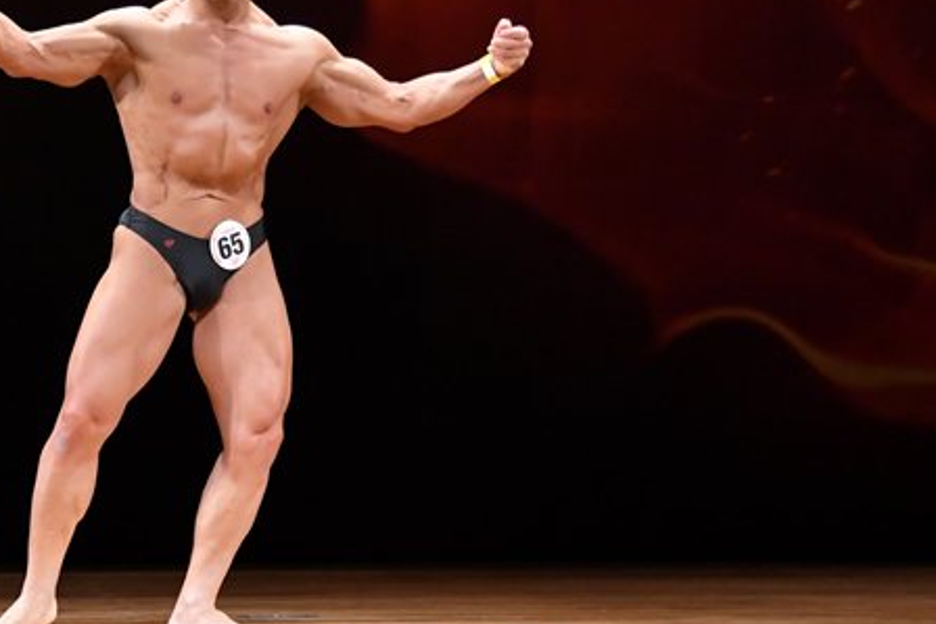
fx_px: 9753
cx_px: 145
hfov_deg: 5.5
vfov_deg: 3.7
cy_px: 213
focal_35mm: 375
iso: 4000
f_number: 5.6
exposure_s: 1/400
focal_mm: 145
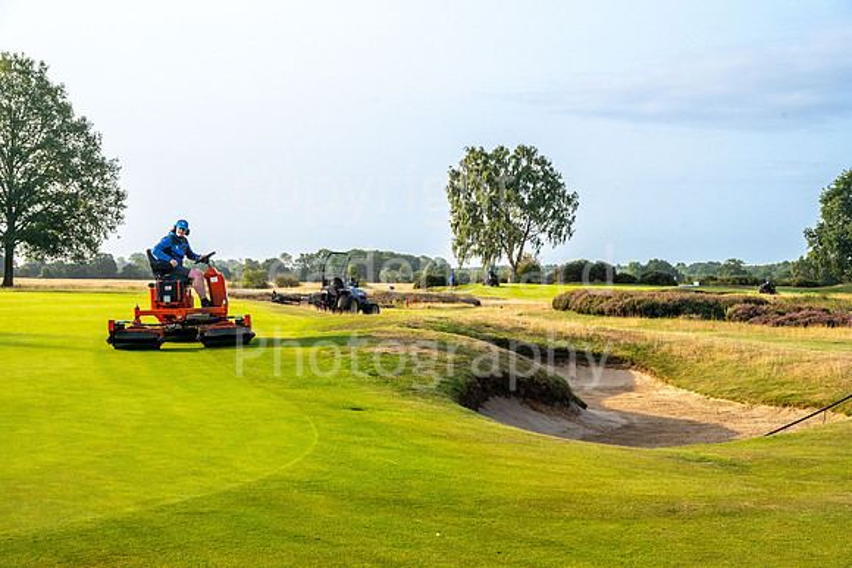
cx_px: 426
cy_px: 284
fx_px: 1444
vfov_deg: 22.3
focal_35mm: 61
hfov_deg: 32.9
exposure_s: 1/2500
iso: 1250
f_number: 9
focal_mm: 61
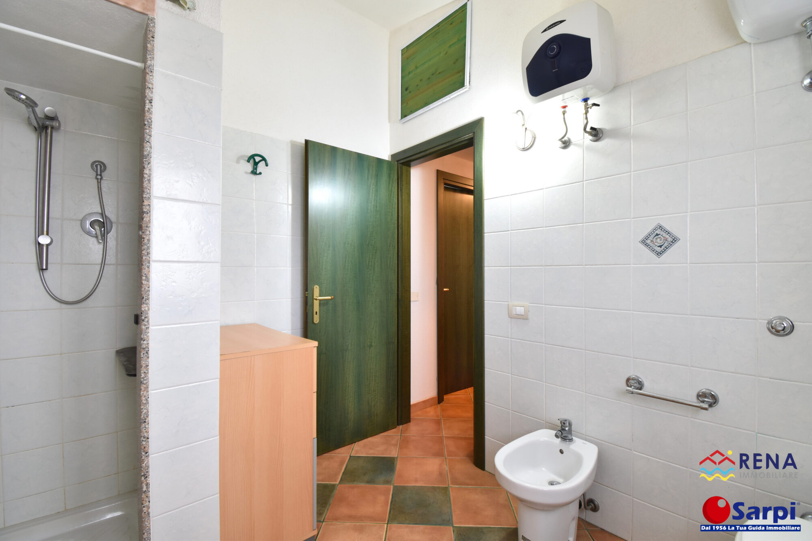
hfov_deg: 100.4
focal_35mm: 15
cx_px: 406
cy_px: 270
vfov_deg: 77.3
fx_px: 338
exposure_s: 1/2
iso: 400
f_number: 11
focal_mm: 10
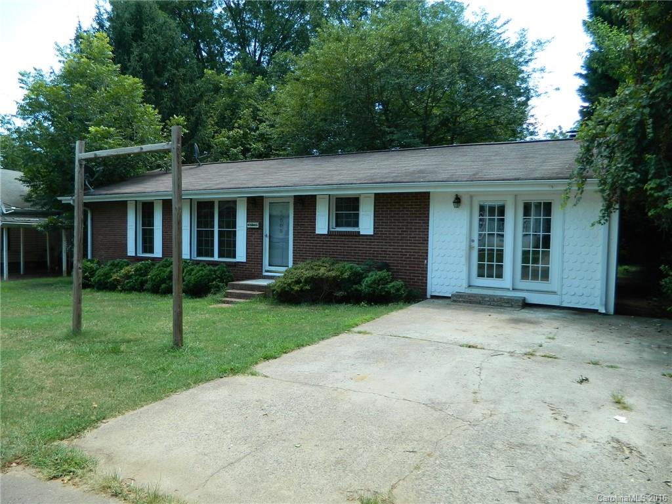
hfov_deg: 69.4
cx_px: 336
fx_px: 485
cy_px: 252
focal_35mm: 25
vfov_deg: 54.9
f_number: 3.1
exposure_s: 1/200
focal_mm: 4.5
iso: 80
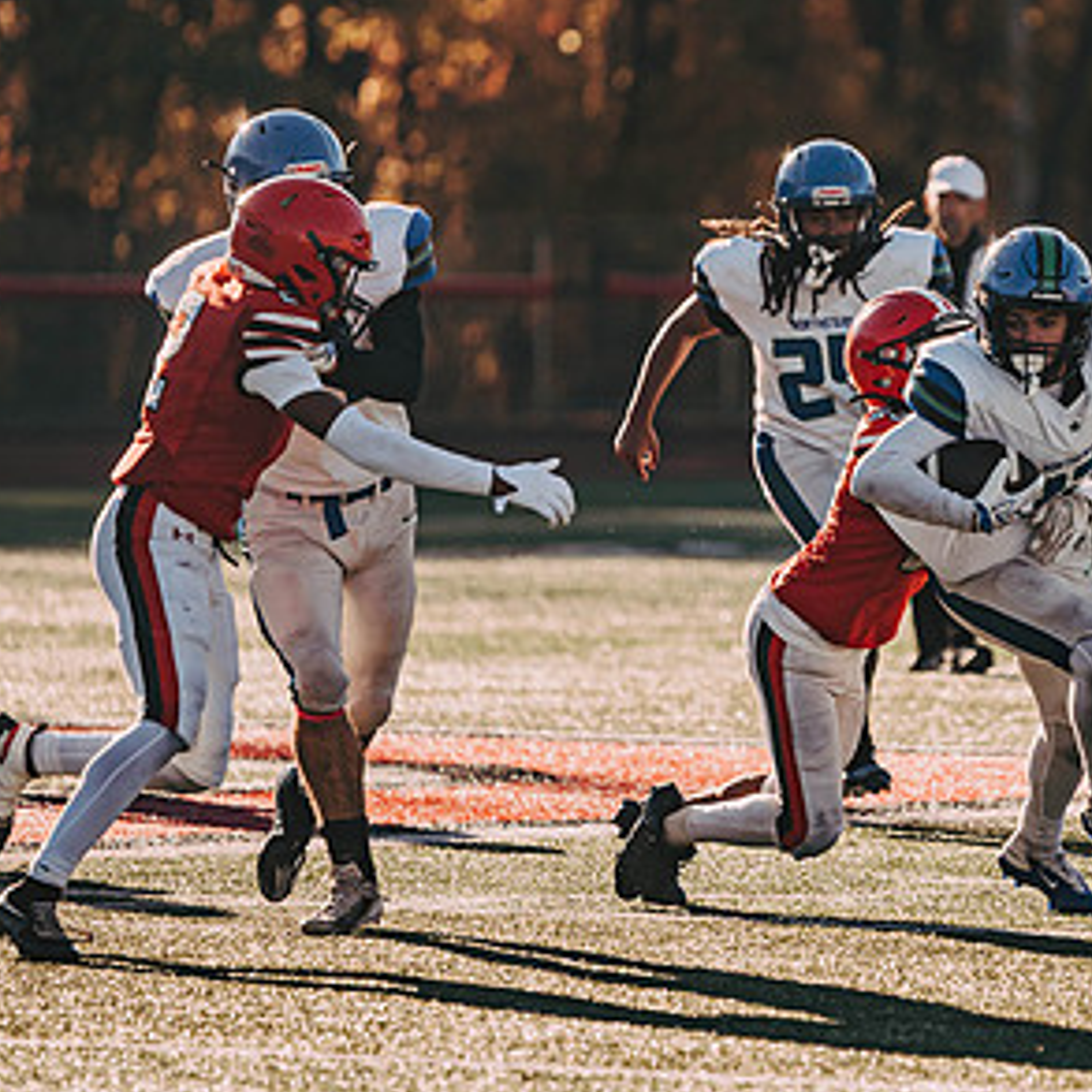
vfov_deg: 4.1
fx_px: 15347
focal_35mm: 430
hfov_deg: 4.1
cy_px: 371
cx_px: 974
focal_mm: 200
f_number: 2.8
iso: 125
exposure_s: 1/3200
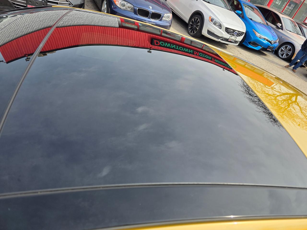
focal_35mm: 23
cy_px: 115
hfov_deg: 73.9
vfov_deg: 58.9
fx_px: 204
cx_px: 154
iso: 80
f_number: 1.7
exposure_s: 1/2874
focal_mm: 6.3
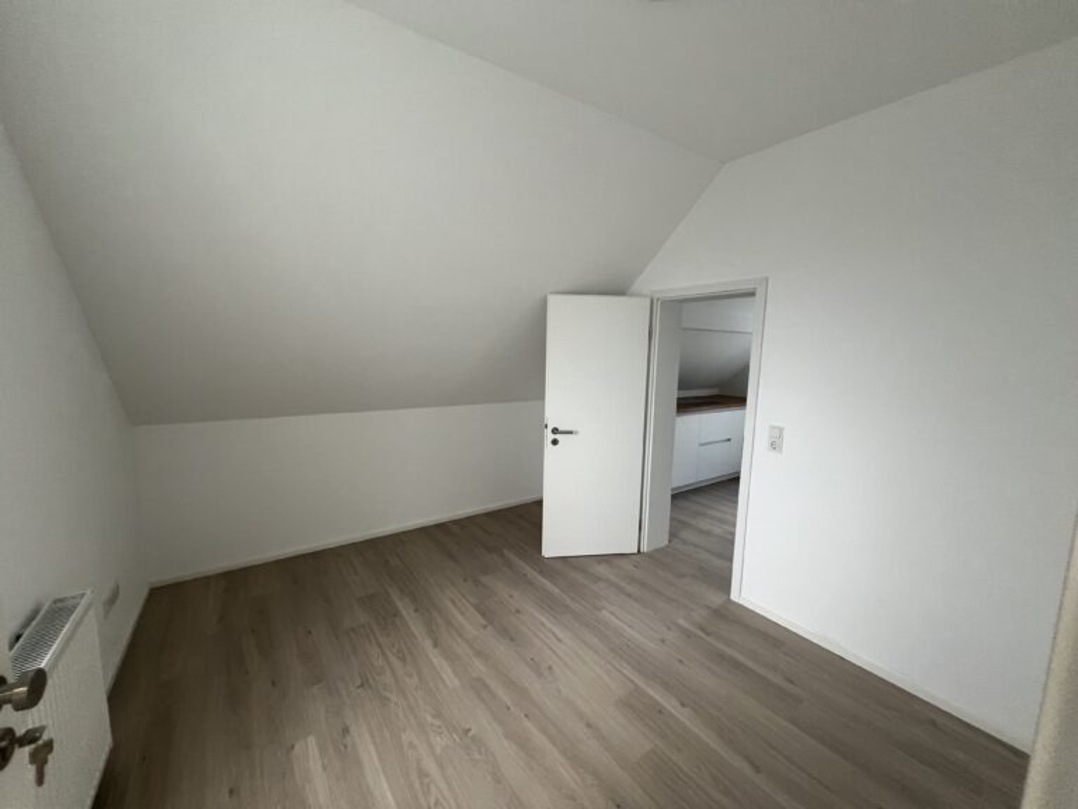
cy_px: 404
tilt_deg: -6.4
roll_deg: -0.5
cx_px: 539
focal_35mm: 13
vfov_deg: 89.9
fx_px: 405
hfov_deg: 106.2
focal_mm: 1.57
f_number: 1.8
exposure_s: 1/100
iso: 160
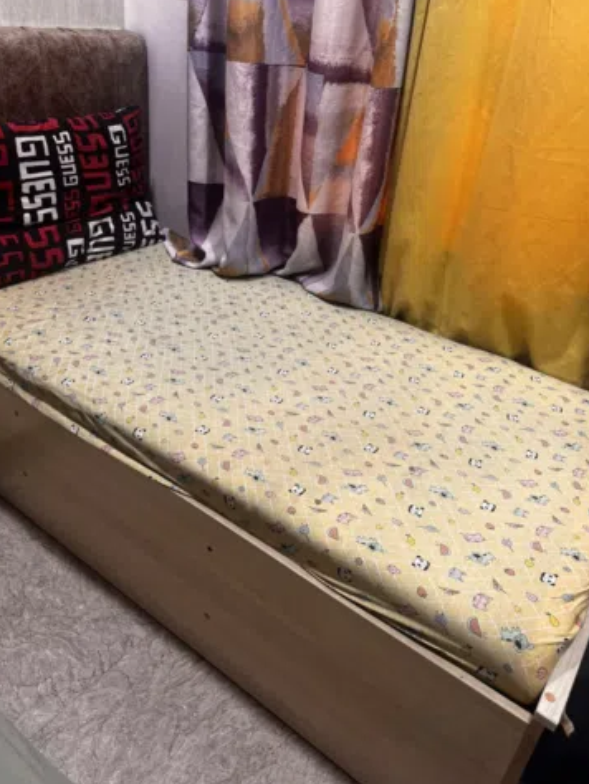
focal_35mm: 27
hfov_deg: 51.4
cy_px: 348
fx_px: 612
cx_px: 283
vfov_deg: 65.1
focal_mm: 6.76
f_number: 1.78
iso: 200
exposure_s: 1/63
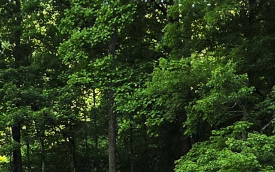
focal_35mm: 86
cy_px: 284
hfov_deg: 23.9
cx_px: 86
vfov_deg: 13.9
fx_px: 645
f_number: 1.9
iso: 32
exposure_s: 1/493
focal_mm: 2.2
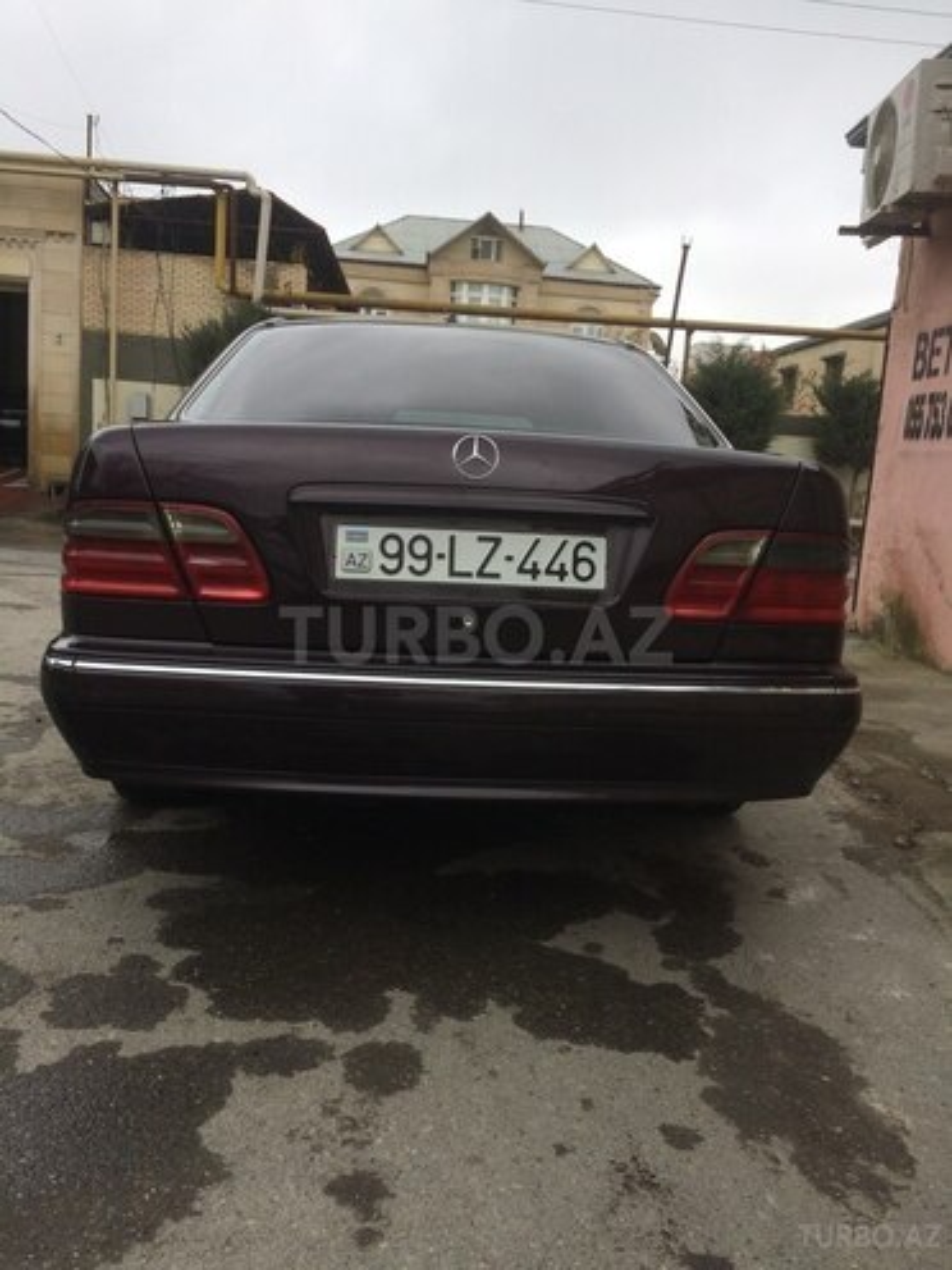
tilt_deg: -11.0
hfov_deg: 48.2
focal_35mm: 29
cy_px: 635
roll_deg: -3.7
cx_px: 476
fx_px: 1063
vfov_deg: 61.7
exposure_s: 1/402
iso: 32
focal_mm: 4.15
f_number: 2.2
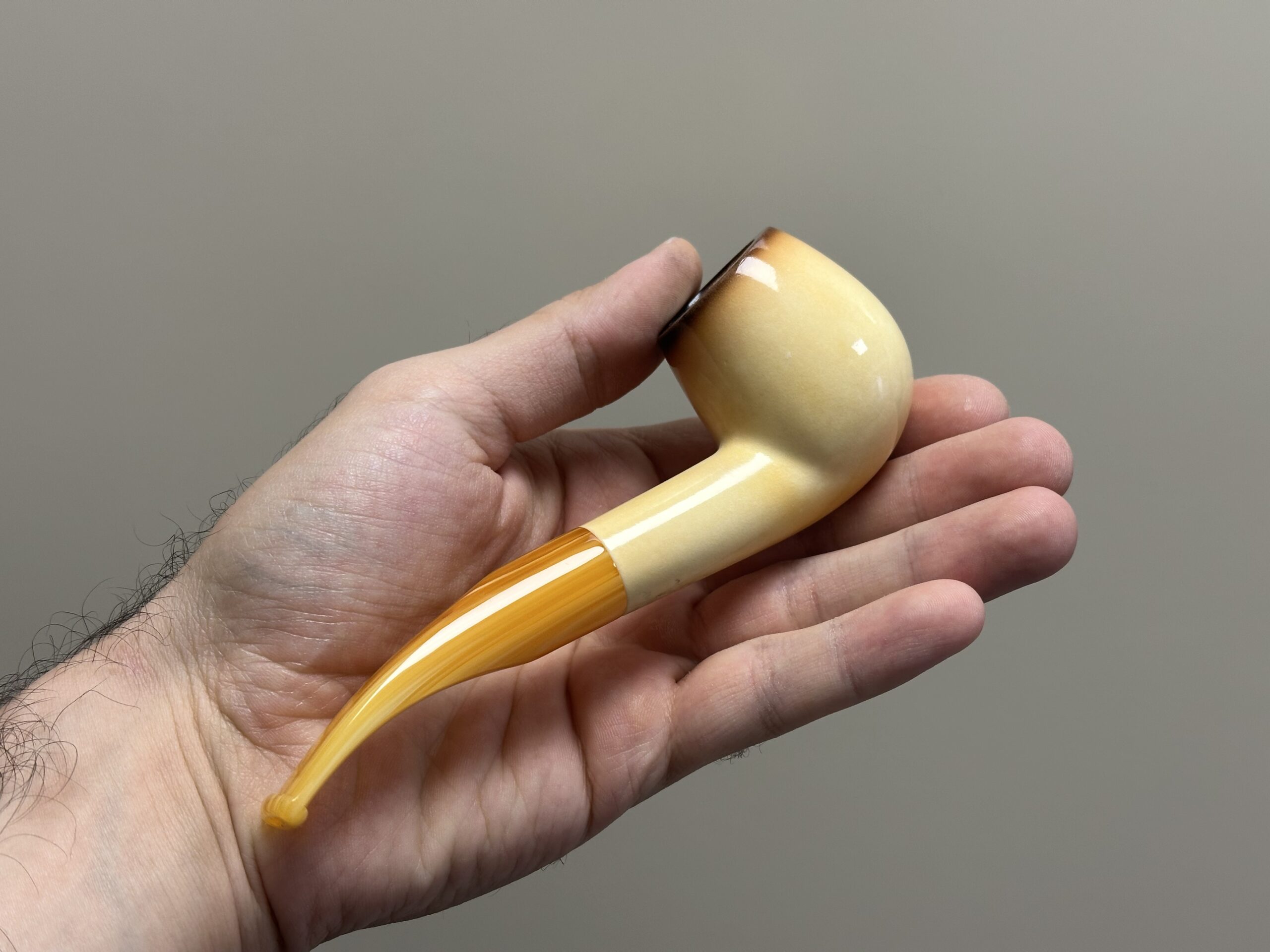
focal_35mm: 48
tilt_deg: -18.7
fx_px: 1761
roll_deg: +3.1
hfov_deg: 39.7
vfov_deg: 30.3
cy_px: 476
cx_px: 635
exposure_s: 1/100
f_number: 1.78
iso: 64
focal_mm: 6.86
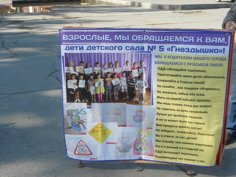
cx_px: 118
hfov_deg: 38.9
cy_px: 88
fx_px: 334
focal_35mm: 49
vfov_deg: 29.7
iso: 80
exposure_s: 1/320
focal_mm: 8.8
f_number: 4.5
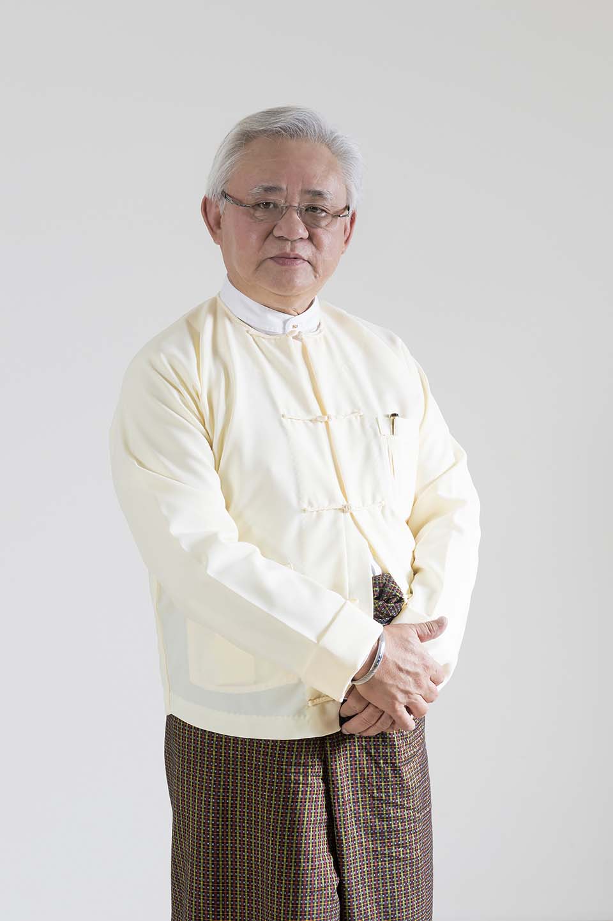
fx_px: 1789
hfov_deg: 19.4
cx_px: 306
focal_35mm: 70
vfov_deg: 28.9
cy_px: 460
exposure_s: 1/100
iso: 800
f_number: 11
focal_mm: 70
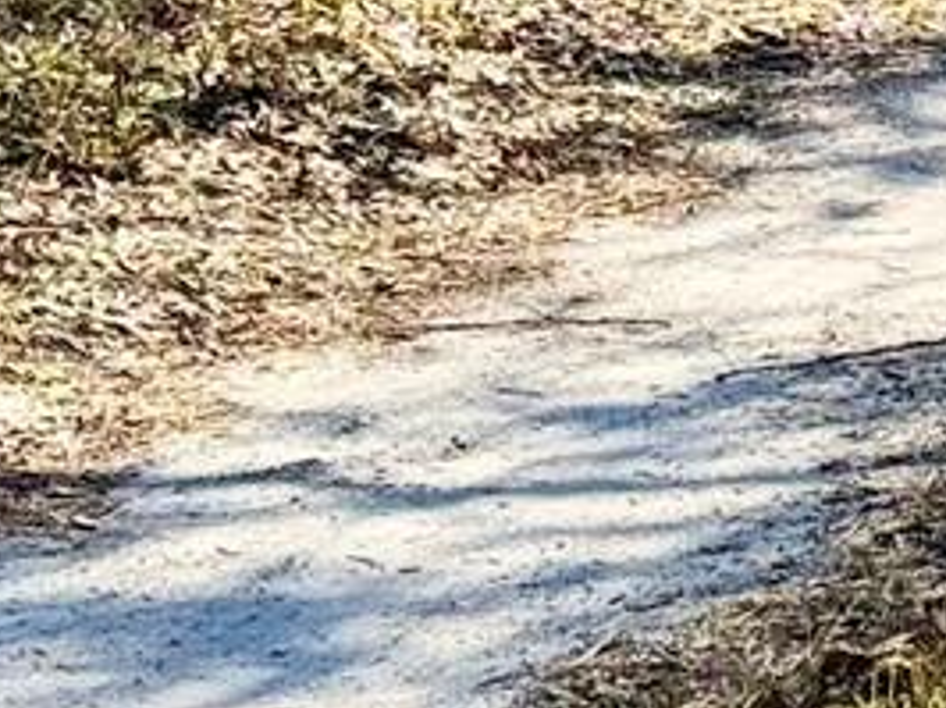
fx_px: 7891
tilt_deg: +0.1
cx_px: 1935
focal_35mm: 289
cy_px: -1192
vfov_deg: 4.9
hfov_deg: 6.6
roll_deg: -1.3
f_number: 1.78
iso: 80
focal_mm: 6.76
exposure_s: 1/5587
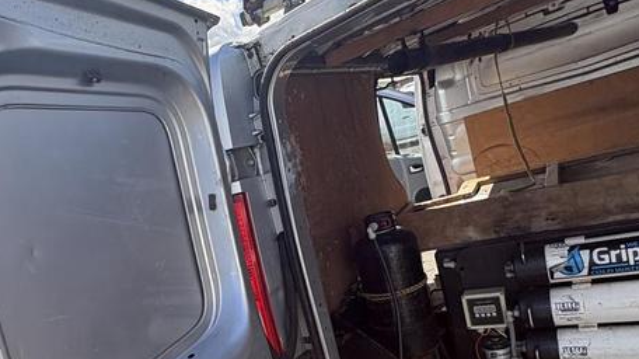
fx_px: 508
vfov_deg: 37.6
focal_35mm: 30
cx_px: 199
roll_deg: +14.8
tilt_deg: -3.4
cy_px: 282
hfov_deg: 62.3
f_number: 2.2
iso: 64
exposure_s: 1/707
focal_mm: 2.22
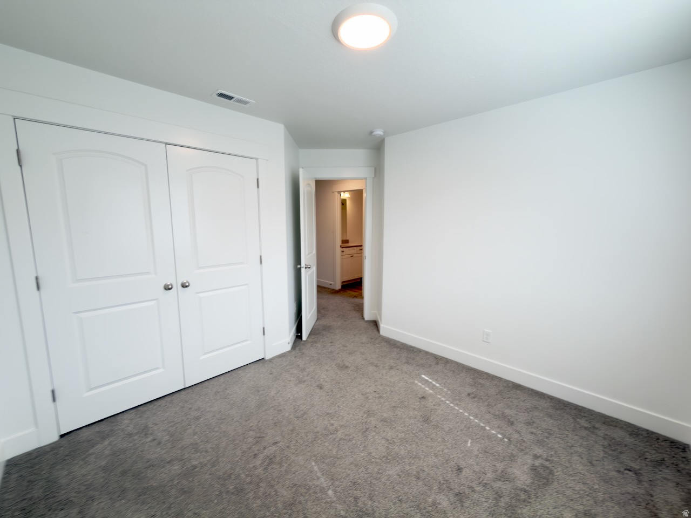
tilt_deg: -7.0
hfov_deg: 102.1
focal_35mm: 14
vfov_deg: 85.7
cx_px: 346
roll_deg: -0.3
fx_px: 279
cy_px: 259
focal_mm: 2.22
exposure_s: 1/60
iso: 32
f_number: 2.2
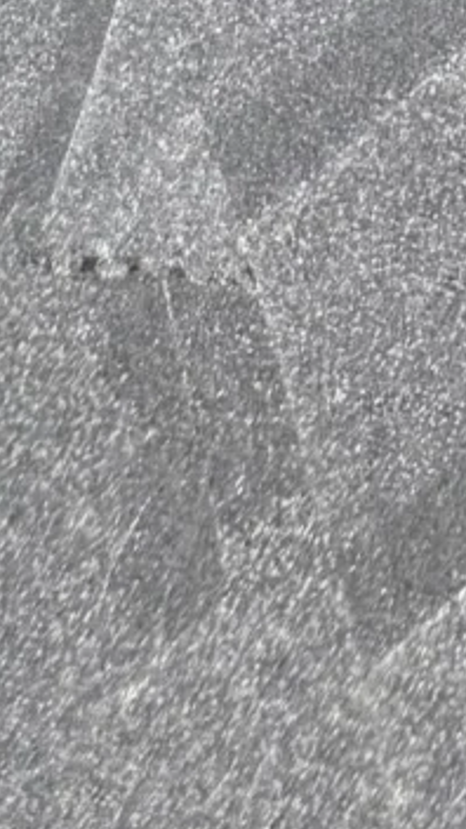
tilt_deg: -35.1
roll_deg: +1.6
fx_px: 4174
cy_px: -2178
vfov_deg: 8.2
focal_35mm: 190
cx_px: 1843
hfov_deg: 5.6
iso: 80
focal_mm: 6.76
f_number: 1.78
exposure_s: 1/2604
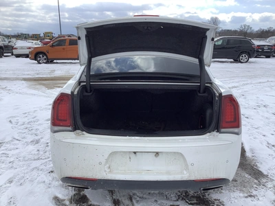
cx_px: 138
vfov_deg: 45.4
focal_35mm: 31
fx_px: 246
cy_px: 103
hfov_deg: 58.4
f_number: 2.4
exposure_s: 1/1698
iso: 25
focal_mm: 3.3
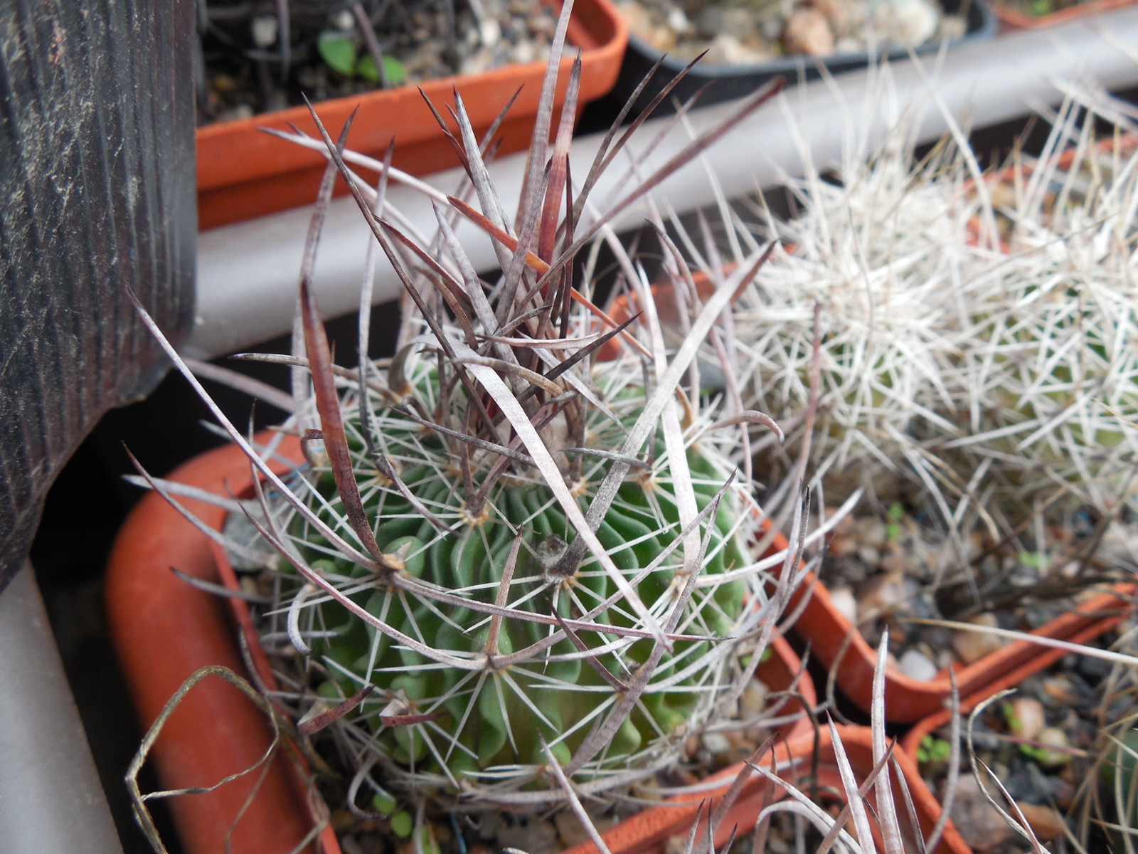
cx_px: 569
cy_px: 427
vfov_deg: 45.4
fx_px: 1019
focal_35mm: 31
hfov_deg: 58.4
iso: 140
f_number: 3.6
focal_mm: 5.6
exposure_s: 1/30
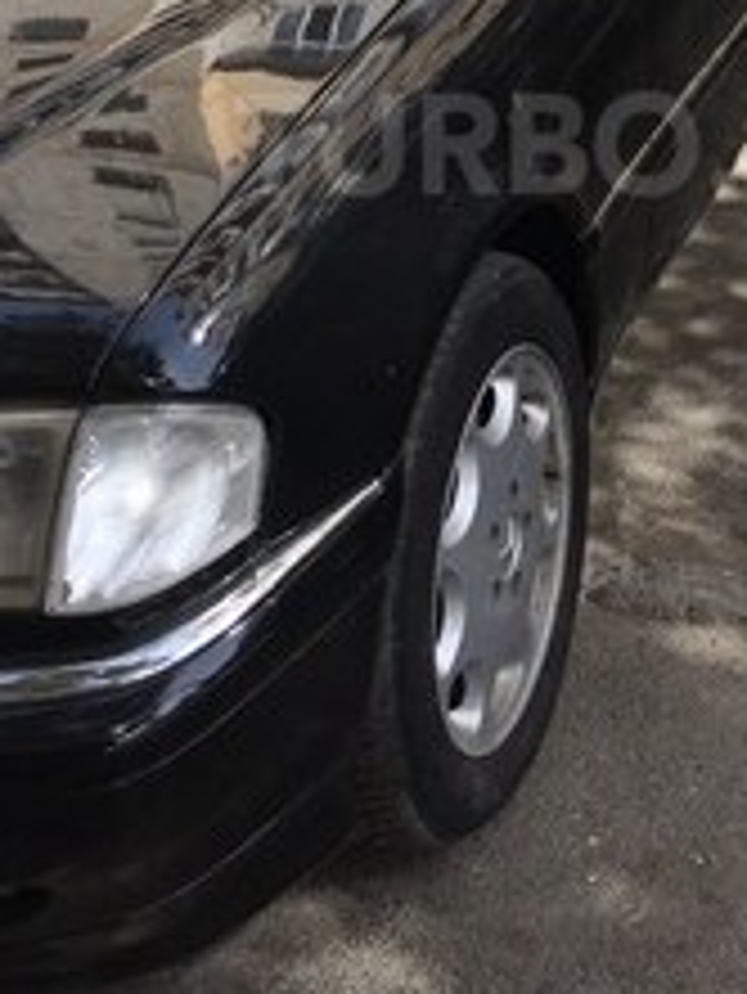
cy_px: 144
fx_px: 1868
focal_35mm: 65
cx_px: 580
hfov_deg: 22.4
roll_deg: +2.6
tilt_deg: -21.2
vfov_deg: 28.9
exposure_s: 1/578
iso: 32
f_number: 2.2
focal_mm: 4.15
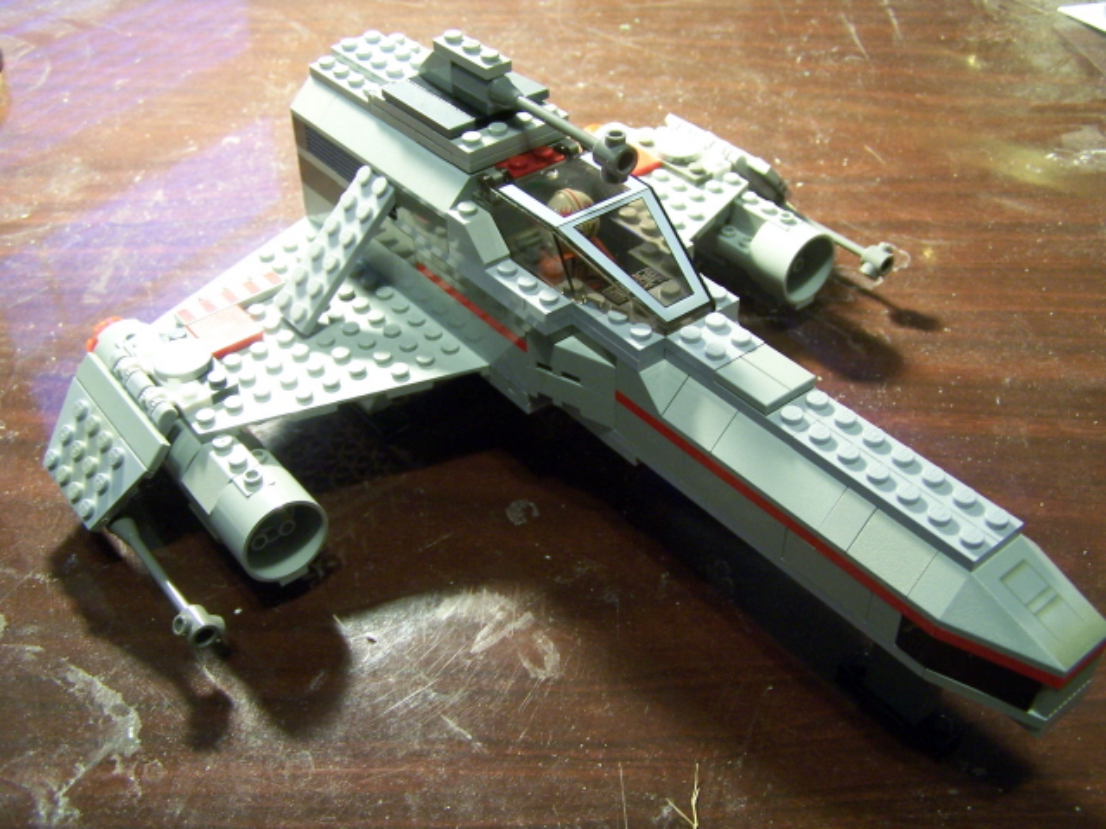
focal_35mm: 38
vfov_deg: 37.7
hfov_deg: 49.0
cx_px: 553
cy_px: 414
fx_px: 1214
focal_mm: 6.3
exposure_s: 1/8
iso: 140
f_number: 2.8
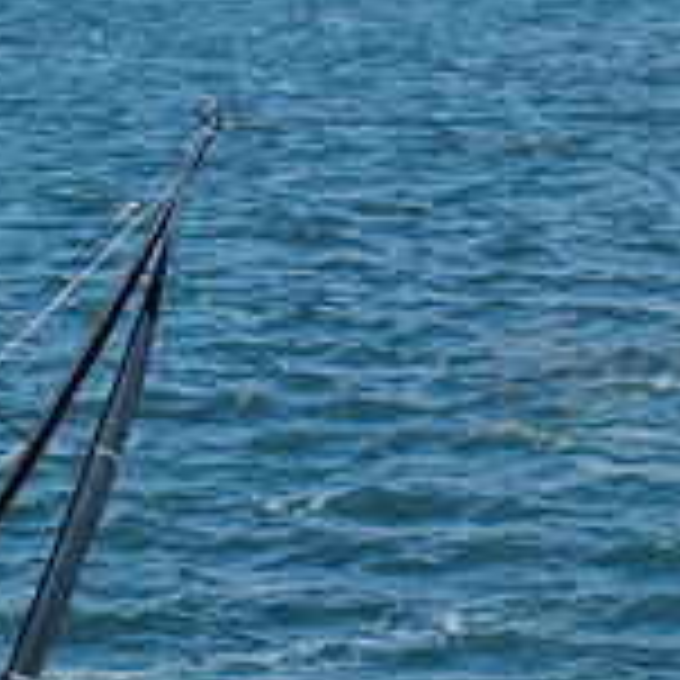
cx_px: 225
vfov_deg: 10.7
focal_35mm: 163
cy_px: 642
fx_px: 3623
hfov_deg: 10.7
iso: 100
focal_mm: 8.6
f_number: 3.8
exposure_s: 1/500
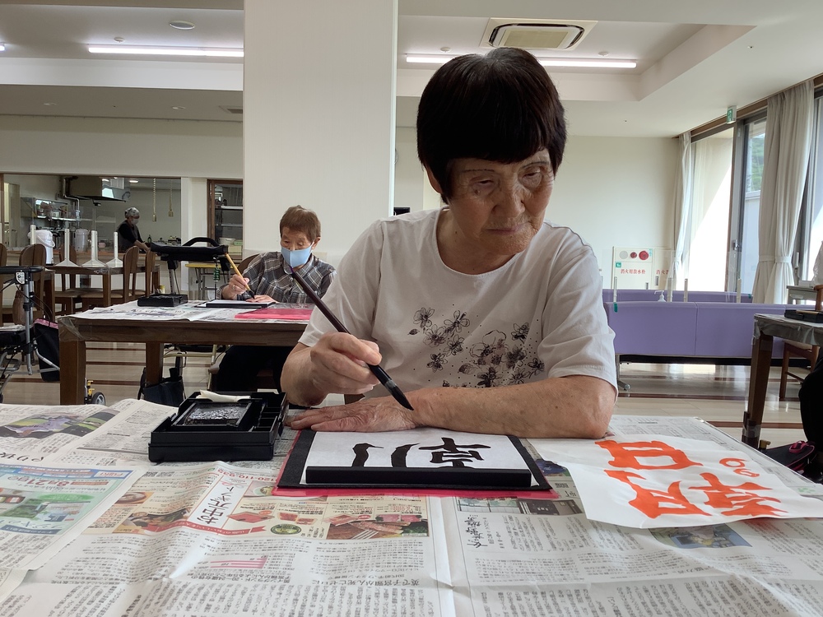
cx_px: 412
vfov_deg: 45.4
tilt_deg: -5.1
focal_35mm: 31
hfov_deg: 58.4
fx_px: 737
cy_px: 308
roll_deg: -1.7
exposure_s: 1/120
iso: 64
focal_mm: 3.3
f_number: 2.4
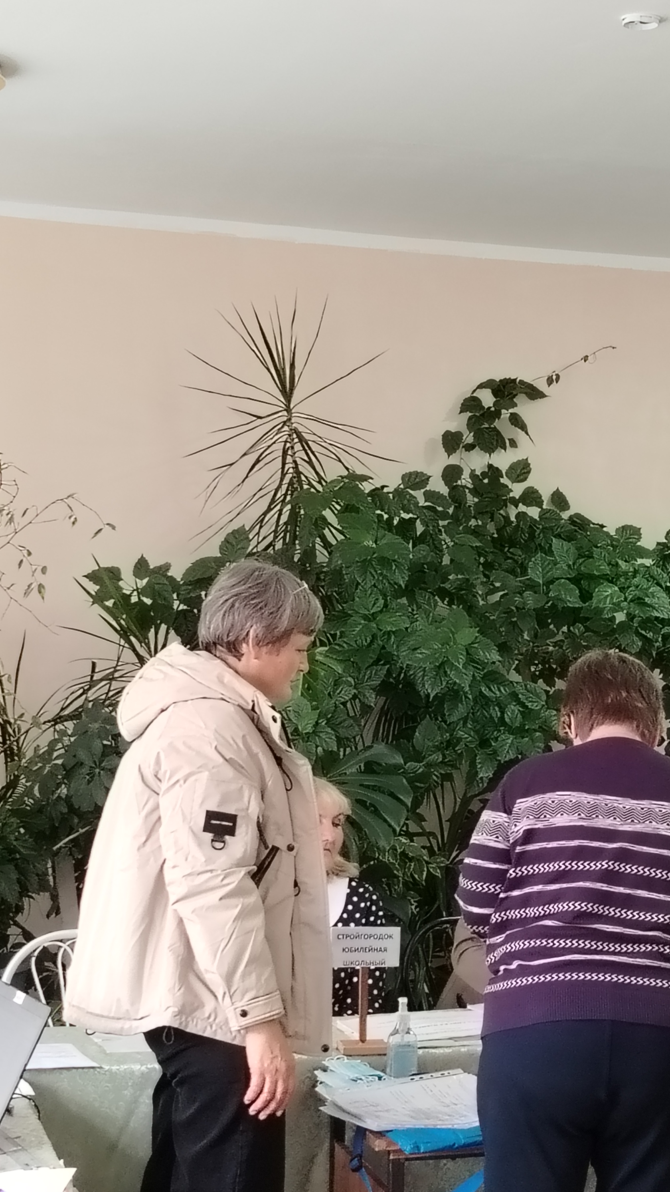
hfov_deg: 16.4
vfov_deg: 29.0
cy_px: 597
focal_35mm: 73
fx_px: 2306
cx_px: 551
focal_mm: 5.25
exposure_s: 1/33.3
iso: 413
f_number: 1.75
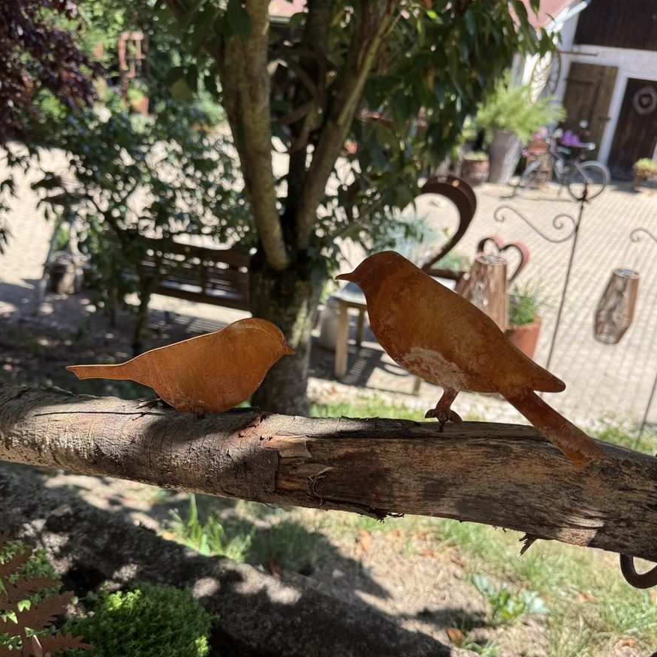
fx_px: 623
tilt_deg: -29.0
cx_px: 332
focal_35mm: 29
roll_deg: -3.8
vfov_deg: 55.5
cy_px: 364
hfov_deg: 55.6
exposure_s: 1/876
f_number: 1.78
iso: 80
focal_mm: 6.76
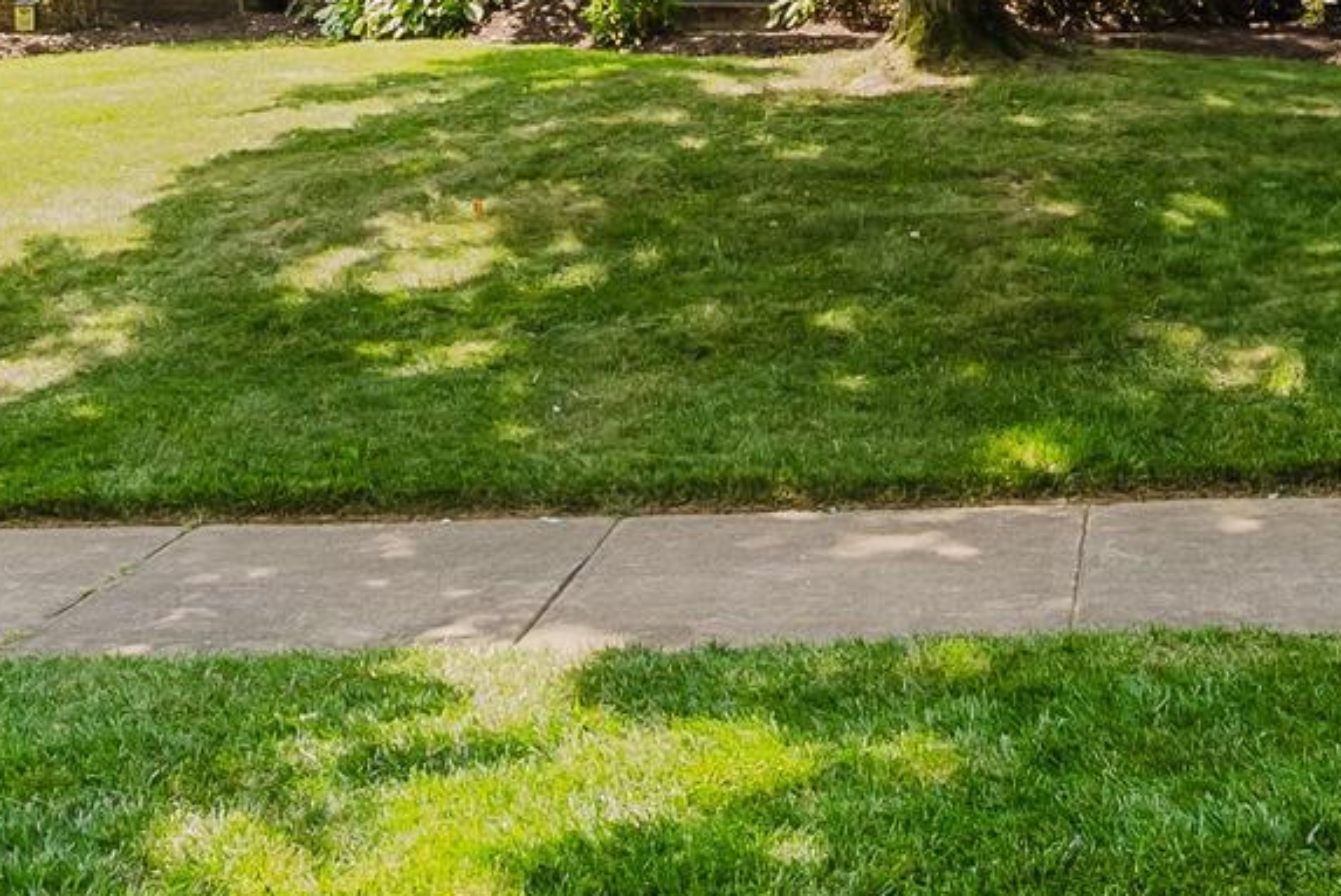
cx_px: 1165
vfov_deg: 25.0
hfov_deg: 37.4
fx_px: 1864
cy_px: -111
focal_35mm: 50
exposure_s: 1/320
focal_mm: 14
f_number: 9
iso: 1000
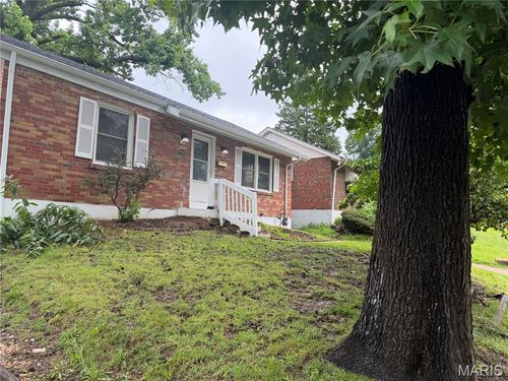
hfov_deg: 71.6
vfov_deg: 56.8
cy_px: 190
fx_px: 352
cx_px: 254
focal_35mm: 24
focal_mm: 6.76
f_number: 1.78
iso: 100
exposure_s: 1/622
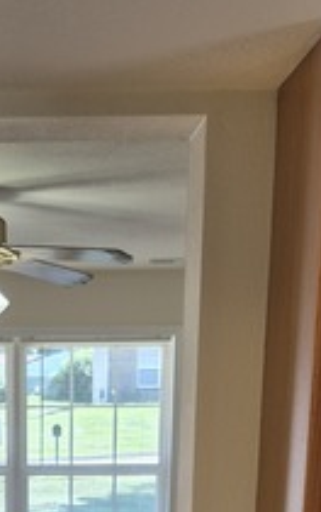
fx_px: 1077
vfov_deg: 23.3
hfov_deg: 16.7
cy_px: 688
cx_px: 19
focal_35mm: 77
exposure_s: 1/120
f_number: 1.8
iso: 32
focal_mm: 5.4
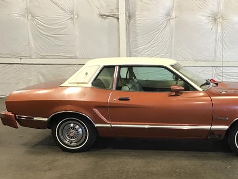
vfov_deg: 33.4
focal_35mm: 43
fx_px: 296
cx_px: 164
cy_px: 114
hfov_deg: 43.1
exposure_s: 1/30
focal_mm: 3.3
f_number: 2.4
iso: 64
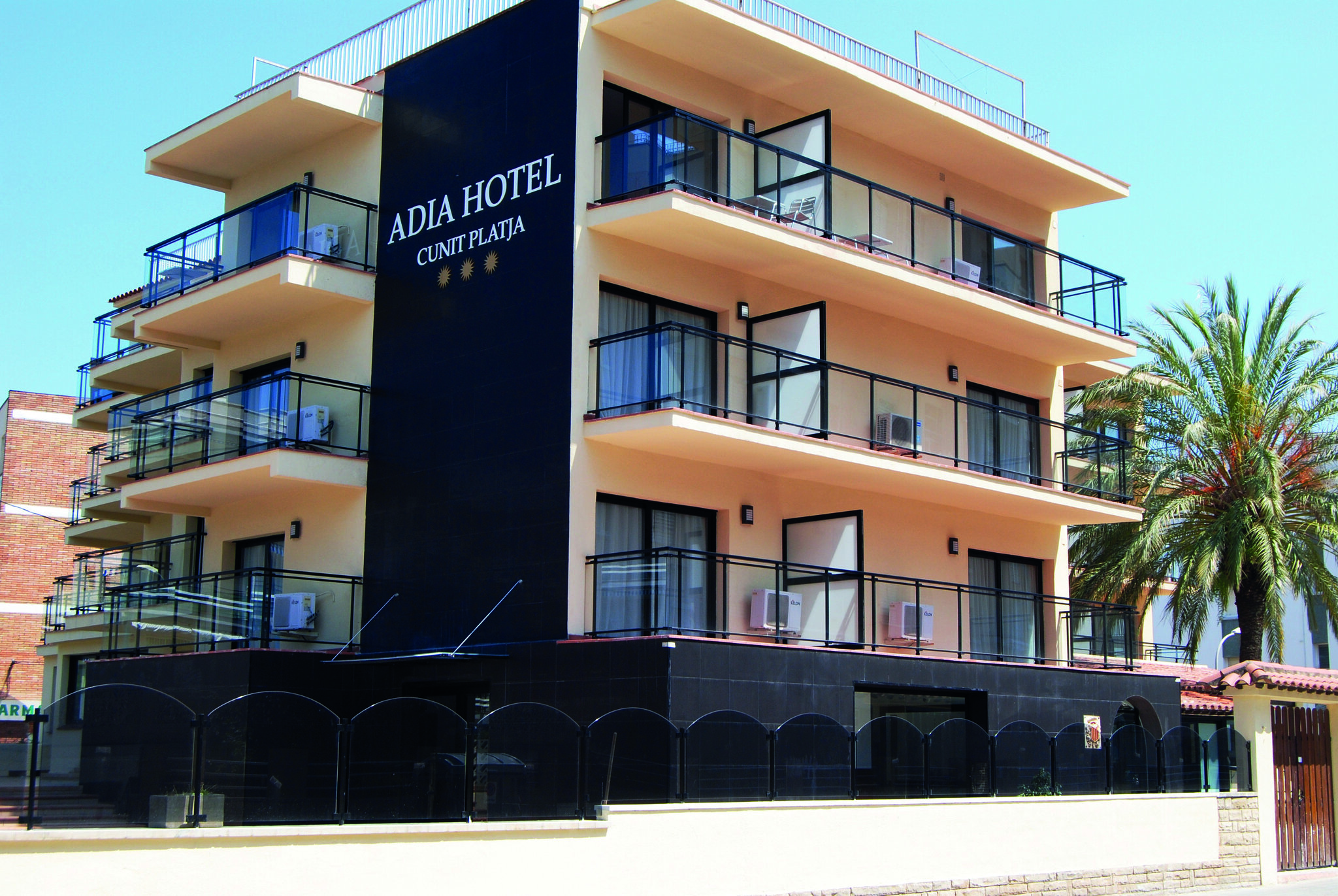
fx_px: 1730
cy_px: 448
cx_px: 669
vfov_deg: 29.0
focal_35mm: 46
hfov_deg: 42.3
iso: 200
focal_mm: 31
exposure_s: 1/250
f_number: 10
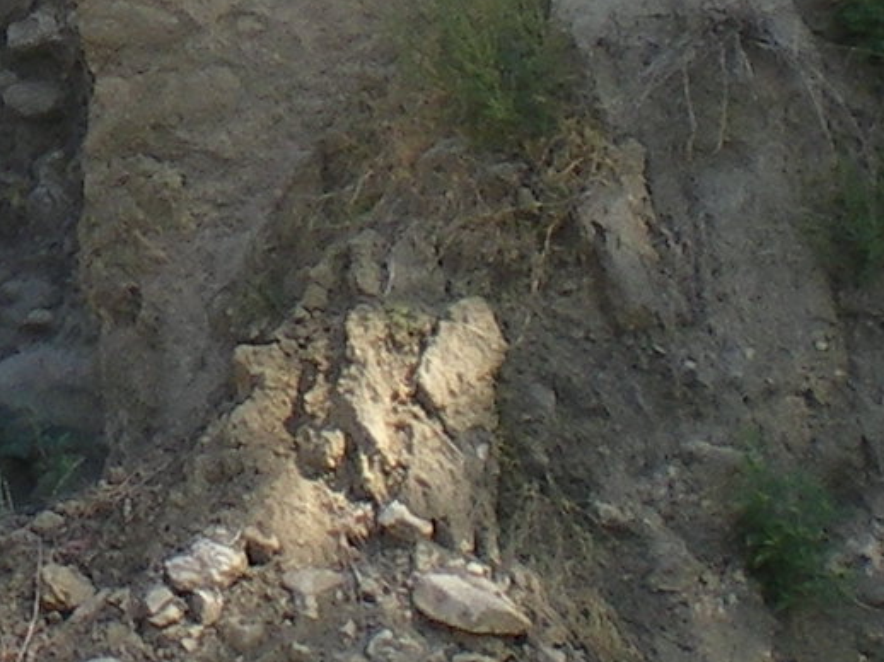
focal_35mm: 227
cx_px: -317
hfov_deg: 8.6
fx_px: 5794
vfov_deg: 6.4
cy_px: -510
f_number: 4.6
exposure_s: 1/200
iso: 50
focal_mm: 6.3
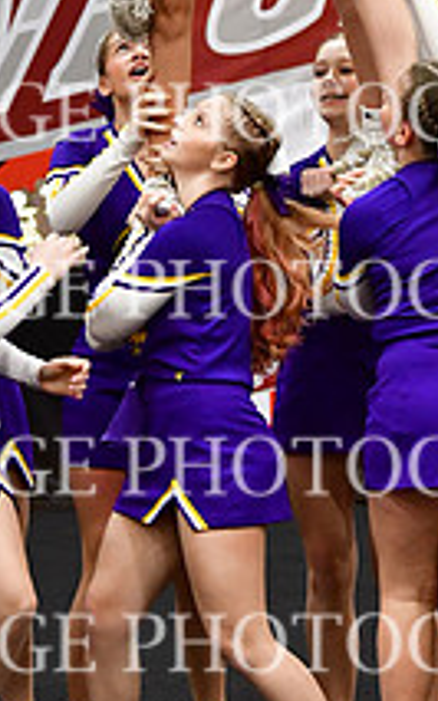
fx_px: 8123
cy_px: 201
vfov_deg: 4.9
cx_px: 100
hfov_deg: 3.1
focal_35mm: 425
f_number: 3.5
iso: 5000
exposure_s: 1/500
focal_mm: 102
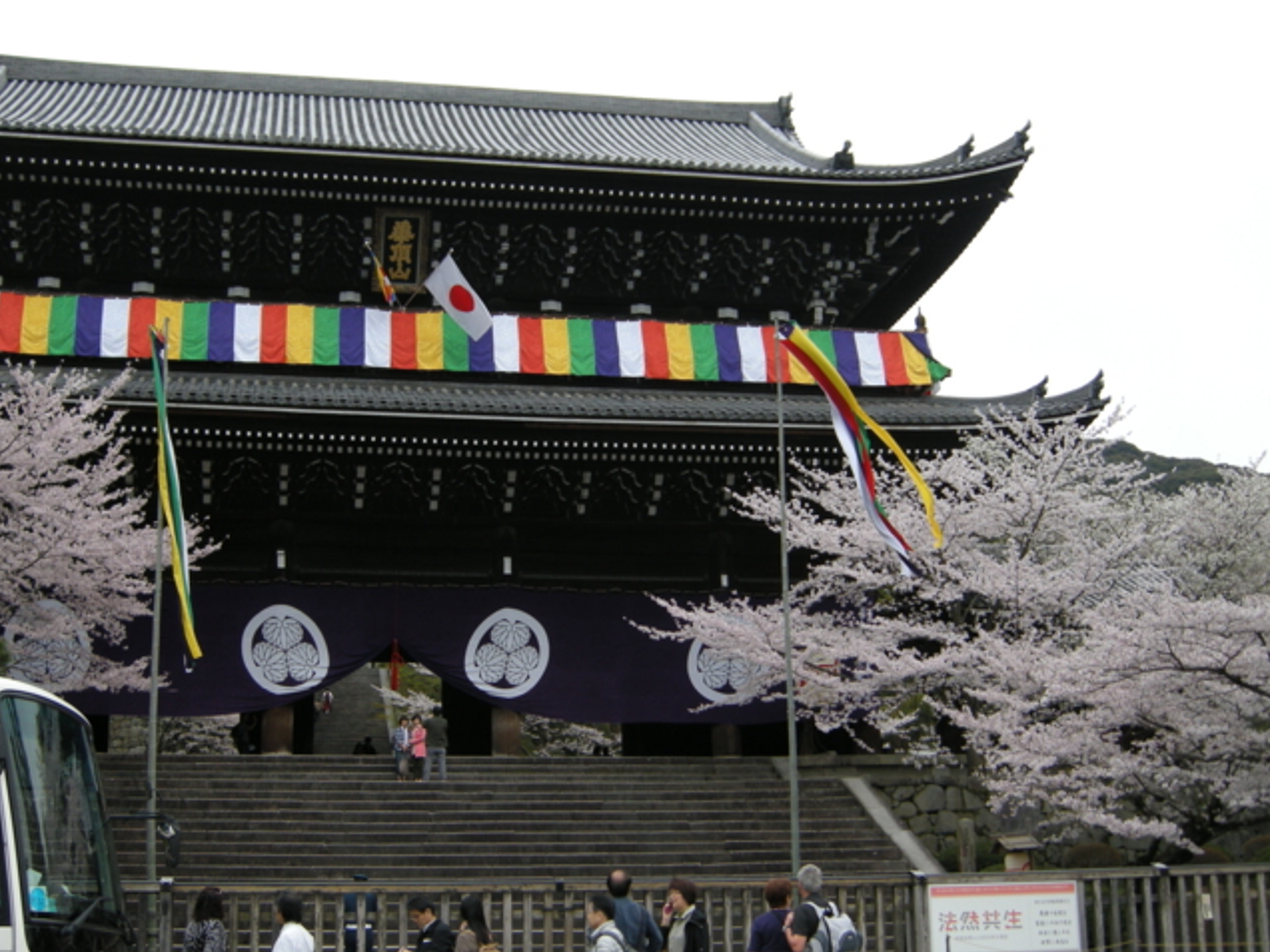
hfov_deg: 42.9
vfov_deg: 32.8
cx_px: 603
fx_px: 1614
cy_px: 525
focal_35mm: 44
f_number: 3
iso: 64
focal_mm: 7.5
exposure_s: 1/68.7
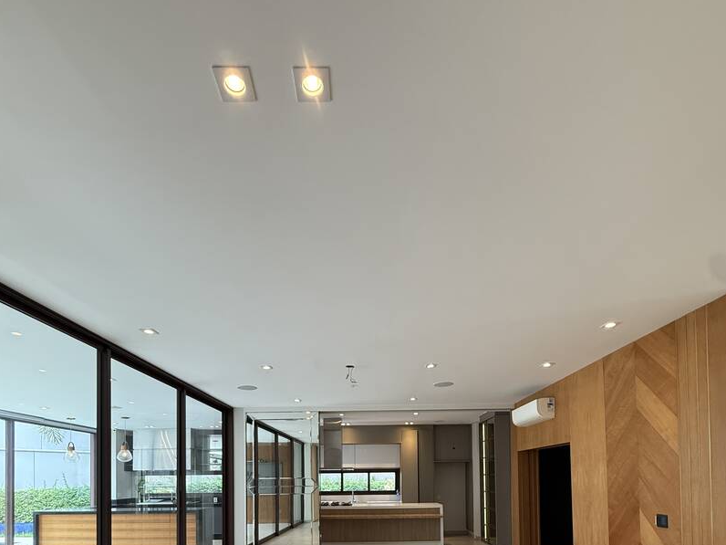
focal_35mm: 19
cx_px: 365
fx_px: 398
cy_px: 475
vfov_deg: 60.0
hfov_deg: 84.7
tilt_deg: +1.6
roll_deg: +0.2
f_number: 2.2
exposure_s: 1/120
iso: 250
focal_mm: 2.22
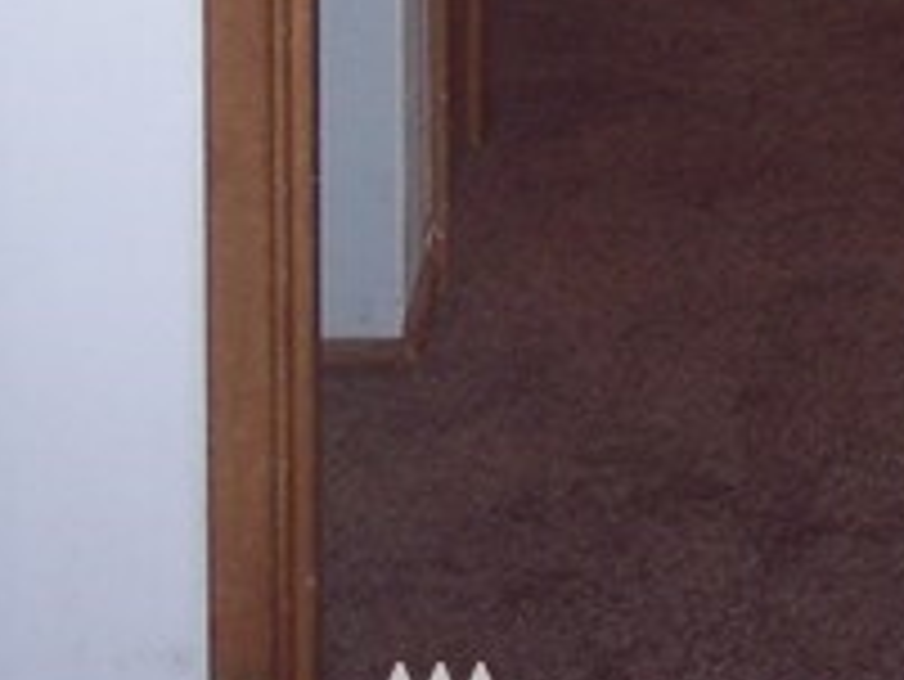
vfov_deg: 7.1
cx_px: 612
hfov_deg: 9.9
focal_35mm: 199
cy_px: -842
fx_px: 5200
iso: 100
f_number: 2.8
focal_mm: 8
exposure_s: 1/60
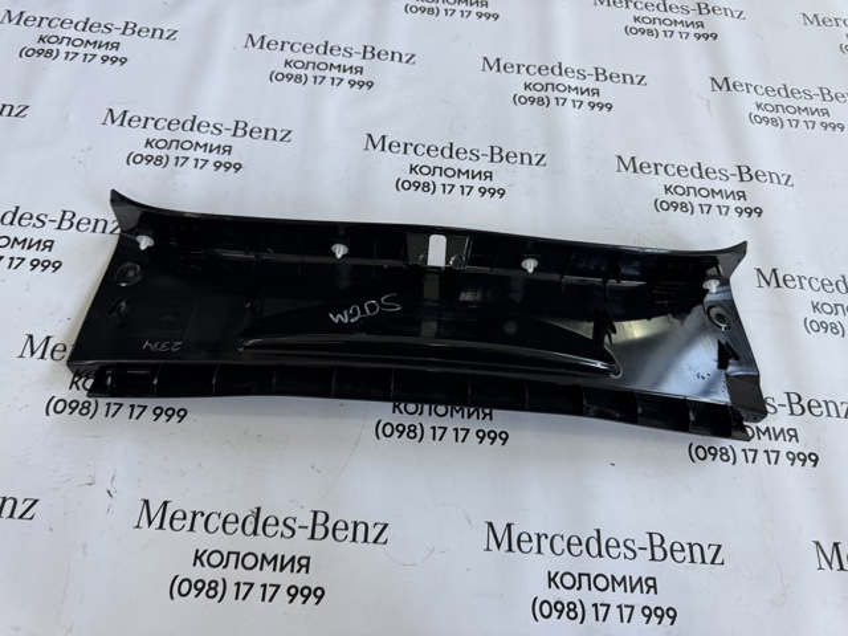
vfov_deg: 56.8
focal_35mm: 24
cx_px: 424
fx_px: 588
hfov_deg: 71.6
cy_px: 318
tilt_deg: -64.3
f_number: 1.78
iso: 200
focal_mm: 6.76
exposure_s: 1/115
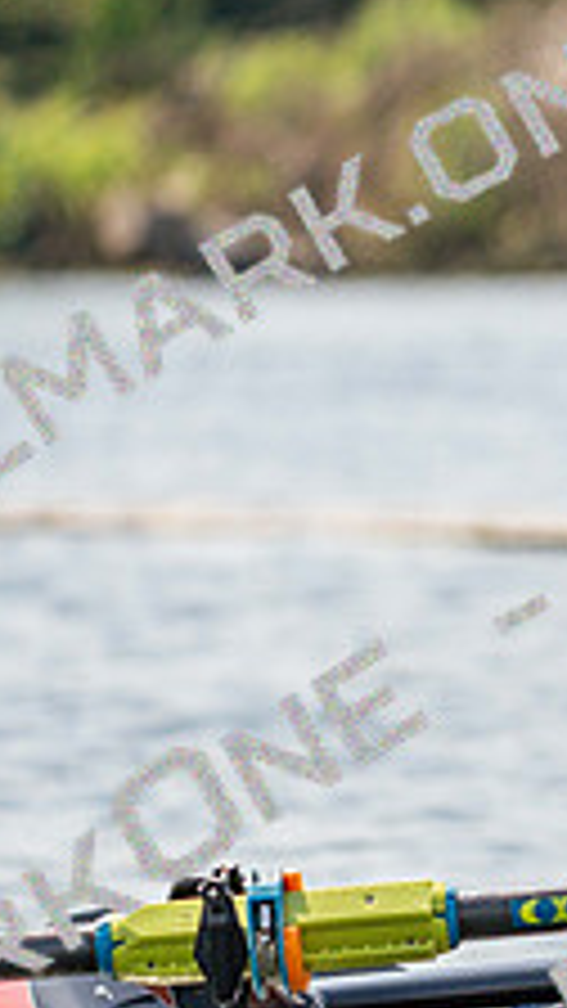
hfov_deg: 2.0
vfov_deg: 3.6
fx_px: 16144
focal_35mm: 604
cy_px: 592
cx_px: 1179
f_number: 5.6
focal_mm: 223
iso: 250
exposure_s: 1/1600
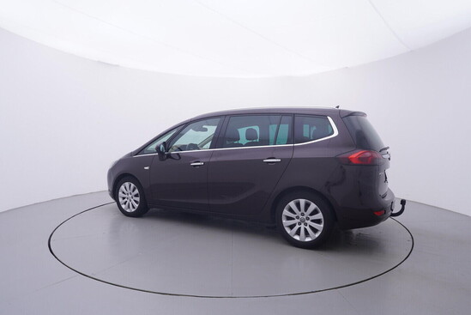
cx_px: 236
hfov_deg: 77.3
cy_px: 158
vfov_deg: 56.2
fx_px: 295
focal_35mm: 22
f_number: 5
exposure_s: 1/80
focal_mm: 15
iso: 200
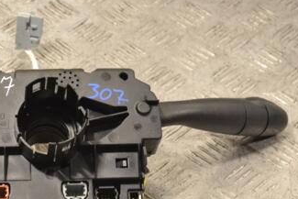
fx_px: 1101
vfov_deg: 10.3
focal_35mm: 133
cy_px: 120
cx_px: 42
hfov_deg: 15.3
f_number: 8
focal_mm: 48
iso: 3200
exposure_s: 1/250
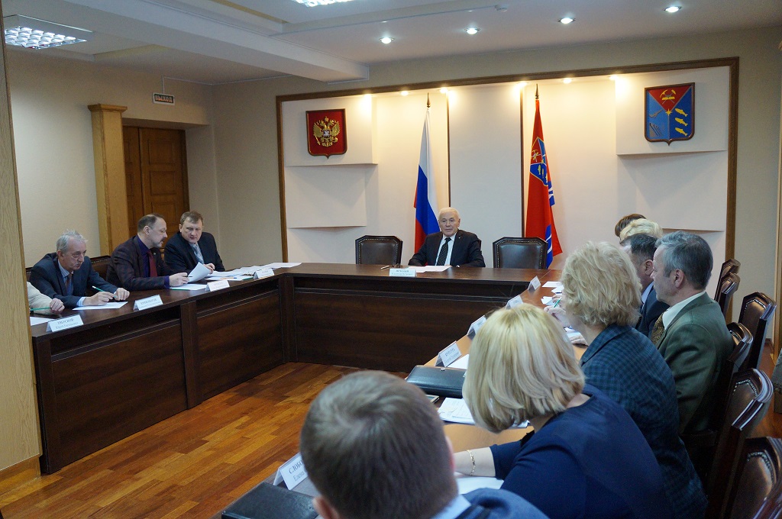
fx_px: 651
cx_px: 391
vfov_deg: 43.5
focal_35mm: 30
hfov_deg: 62.0
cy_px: 260
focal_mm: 20
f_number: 4
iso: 1600
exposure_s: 1/160
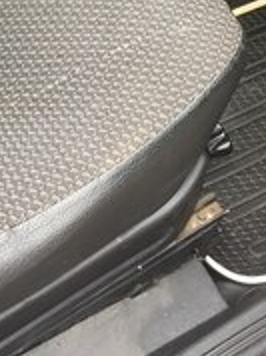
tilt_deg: -34.0
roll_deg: +1.9
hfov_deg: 18.1
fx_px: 832
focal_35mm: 81
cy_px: -116
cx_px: 86
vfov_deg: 21.6
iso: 32
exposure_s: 1/33
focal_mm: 4.15
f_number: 2.2
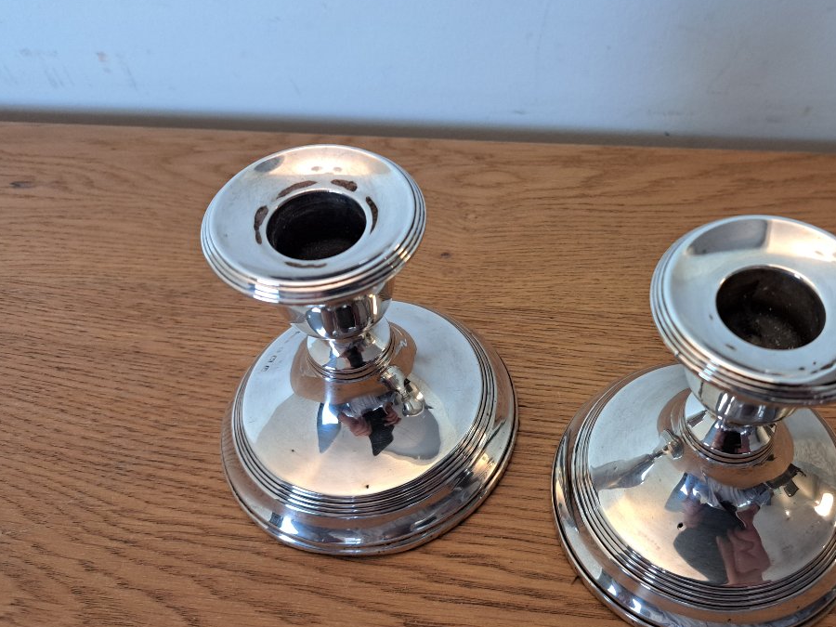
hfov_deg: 56.1
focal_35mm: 32
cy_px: 345
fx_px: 773
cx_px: 522
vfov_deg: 44.1
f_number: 1.8
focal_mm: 5.23
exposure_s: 1/50
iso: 250
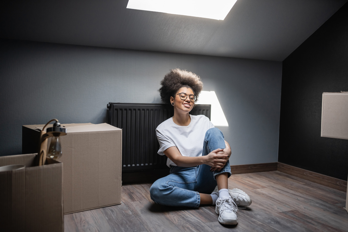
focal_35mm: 35
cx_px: 174
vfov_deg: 37.9
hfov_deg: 54.4
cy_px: 116
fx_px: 338
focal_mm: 35
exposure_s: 1/400
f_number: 2
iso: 500
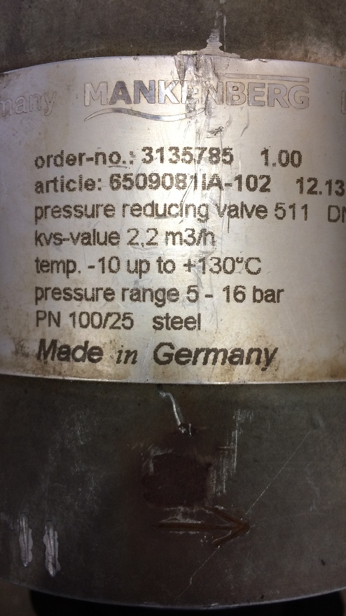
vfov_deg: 61.0
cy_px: 305
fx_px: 522
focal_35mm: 32
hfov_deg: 36.6
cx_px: 182
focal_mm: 4.15
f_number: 2.2
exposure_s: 1/33
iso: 100
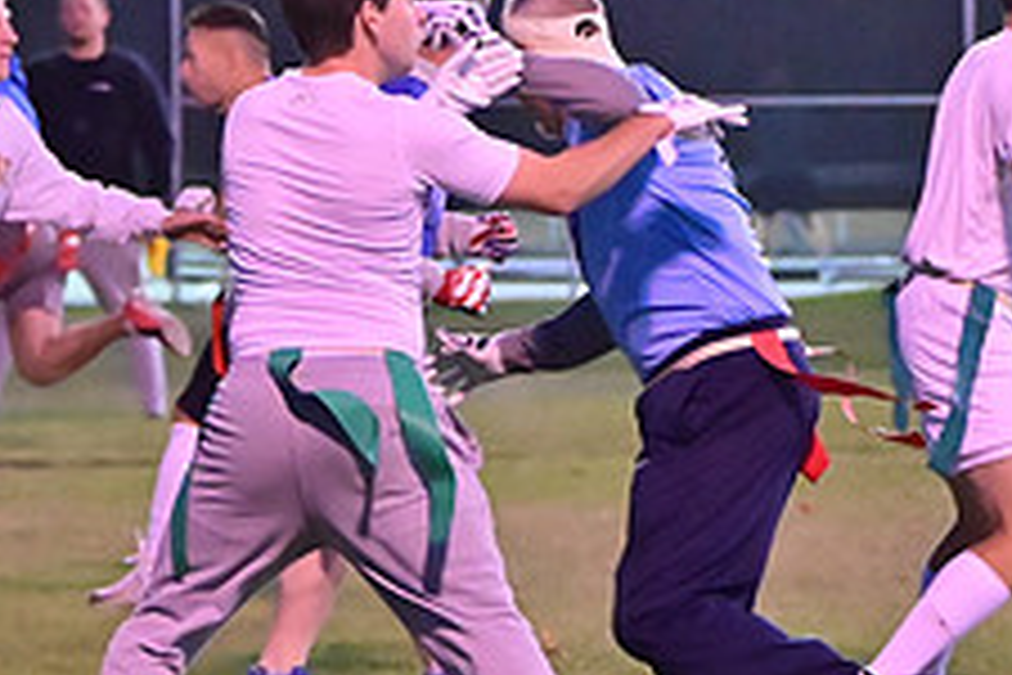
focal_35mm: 405
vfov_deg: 3.4
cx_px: 760
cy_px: 434
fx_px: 11384
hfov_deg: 5.1
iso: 6400
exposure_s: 1/400
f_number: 4
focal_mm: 105
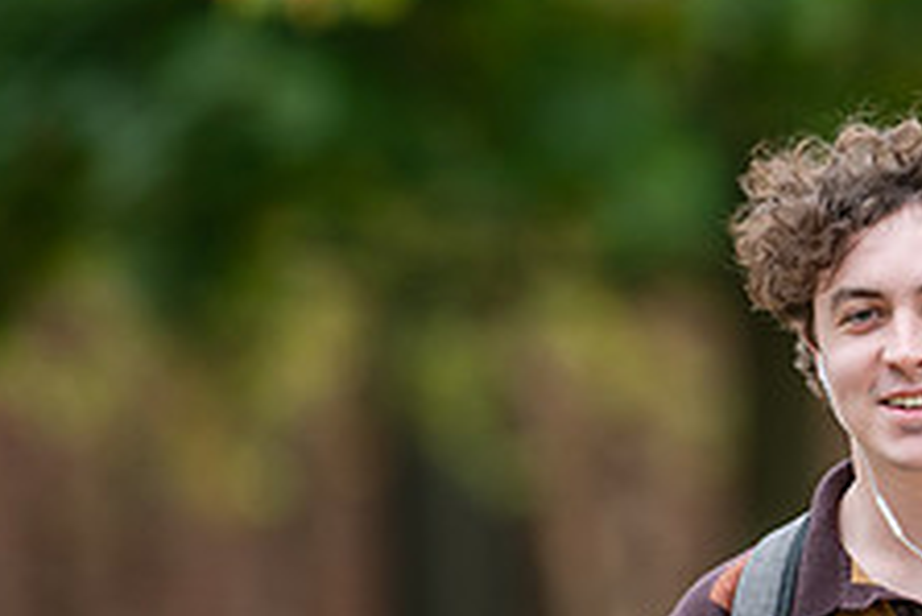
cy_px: 341
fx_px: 20015
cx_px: 1009
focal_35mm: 781
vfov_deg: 1.8
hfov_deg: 2.6
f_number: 3.2
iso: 250
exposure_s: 1/500
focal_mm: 300
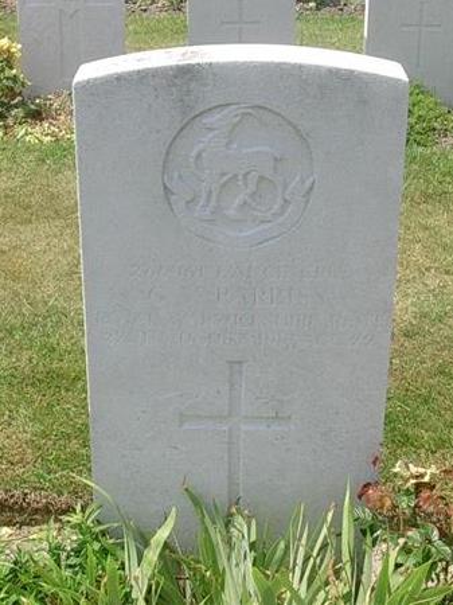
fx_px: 786
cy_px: 302
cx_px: 226
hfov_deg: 32.2
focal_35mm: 45
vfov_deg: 42.1
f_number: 5.8
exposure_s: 1/279
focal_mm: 6.7
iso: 70
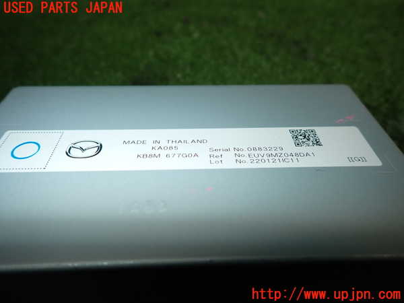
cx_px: 202
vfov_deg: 54.9
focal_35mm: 25
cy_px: 152
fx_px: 292
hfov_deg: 69.4
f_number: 5.6
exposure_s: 1/30
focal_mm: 4.5
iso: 200
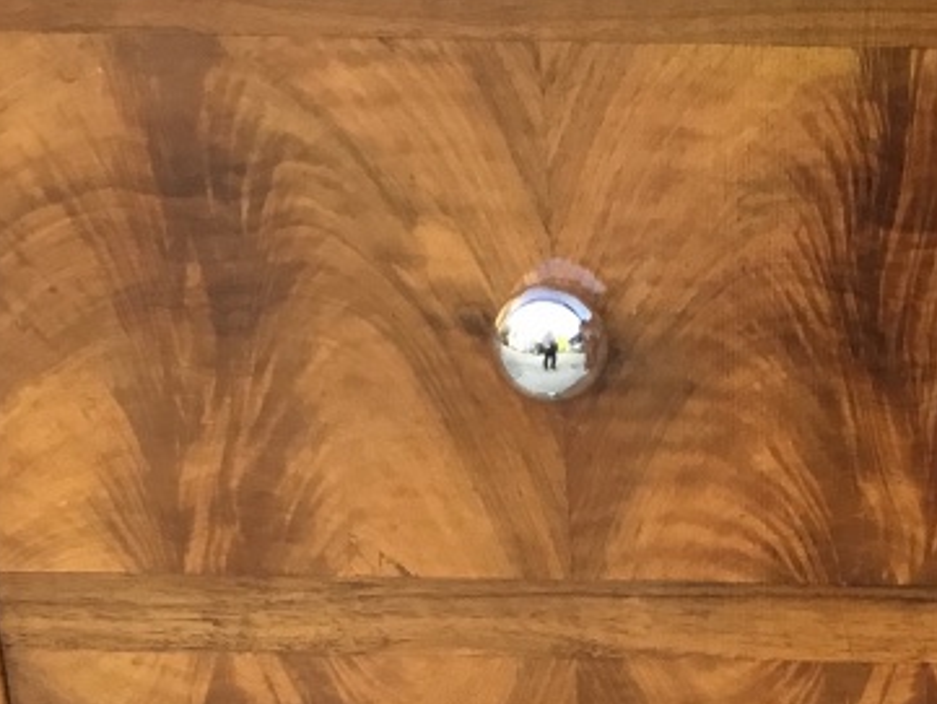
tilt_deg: -24.9
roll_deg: -1.1
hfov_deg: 18.6
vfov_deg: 13.7
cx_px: 921
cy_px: 966
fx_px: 2789
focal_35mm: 103
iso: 32
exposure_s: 1/33
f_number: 2.4
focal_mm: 3.3
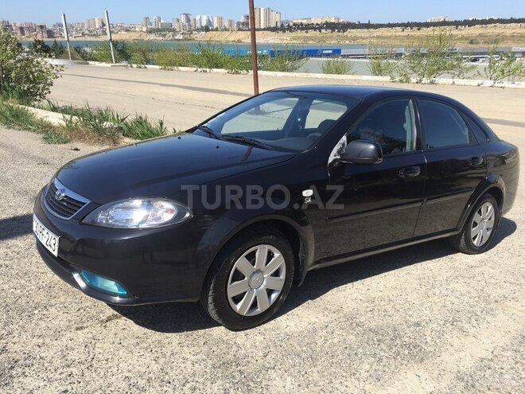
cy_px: 197
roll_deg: +0.5
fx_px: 440
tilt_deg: -19.6
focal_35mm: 29
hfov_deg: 61.7
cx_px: 262
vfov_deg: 48.2
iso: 32
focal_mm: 4.15
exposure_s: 1/1522
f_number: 2.2
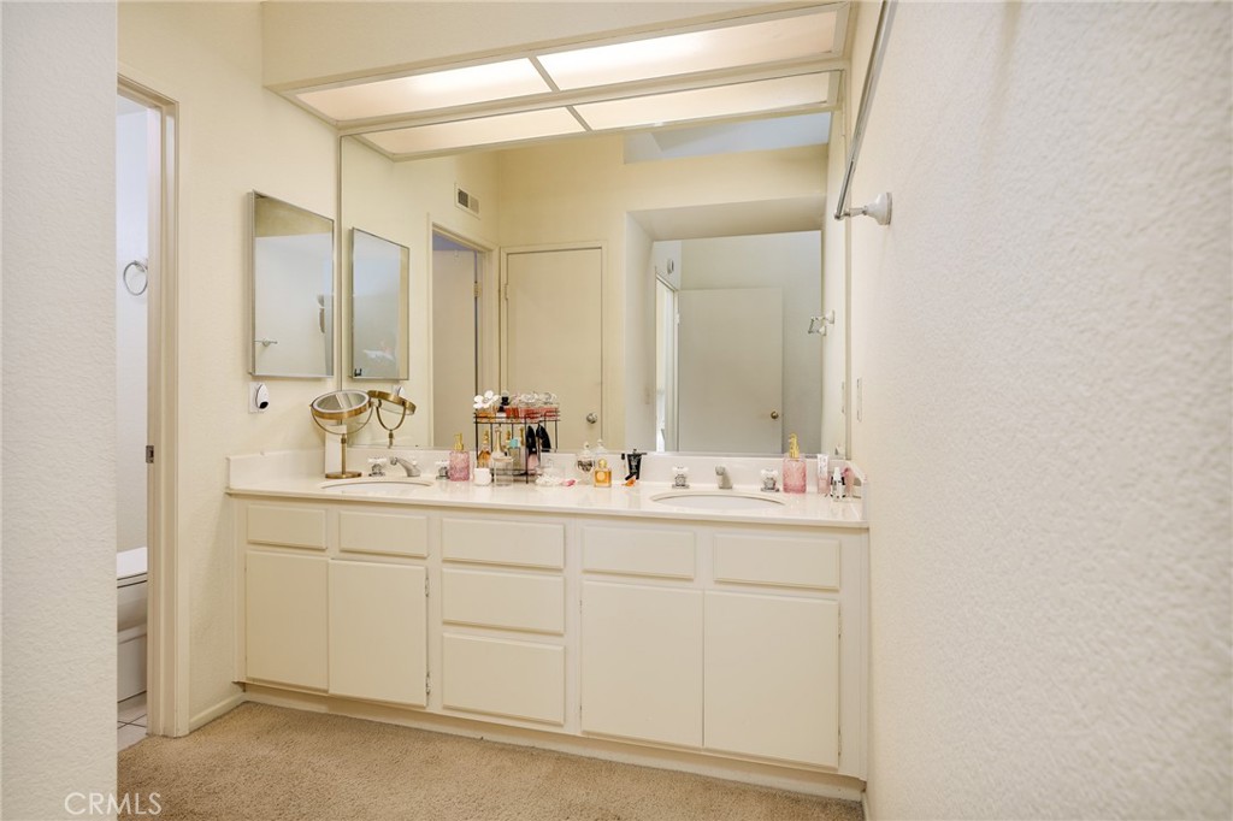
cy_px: 410
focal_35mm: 18
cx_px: 616
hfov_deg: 90.0
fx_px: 616
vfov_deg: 67.3
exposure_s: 1/100
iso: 400
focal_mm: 18
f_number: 8
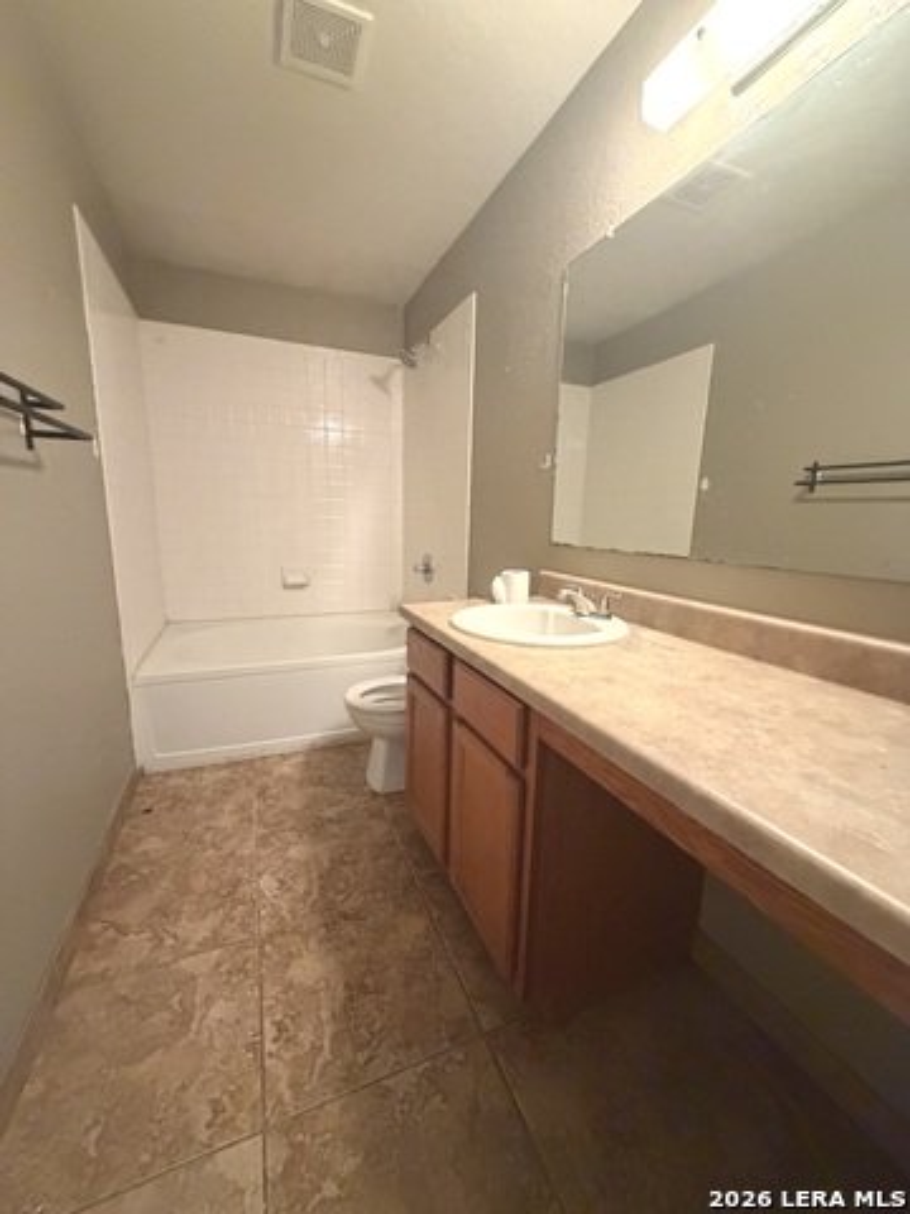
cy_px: 607
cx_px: 455
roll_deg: -1.0
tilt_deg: -10.5
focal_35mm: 14
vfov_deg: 102.1
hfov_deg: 85.7
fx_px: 491
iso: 1000
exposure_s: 1/60
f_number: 2.2
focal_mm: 2.22
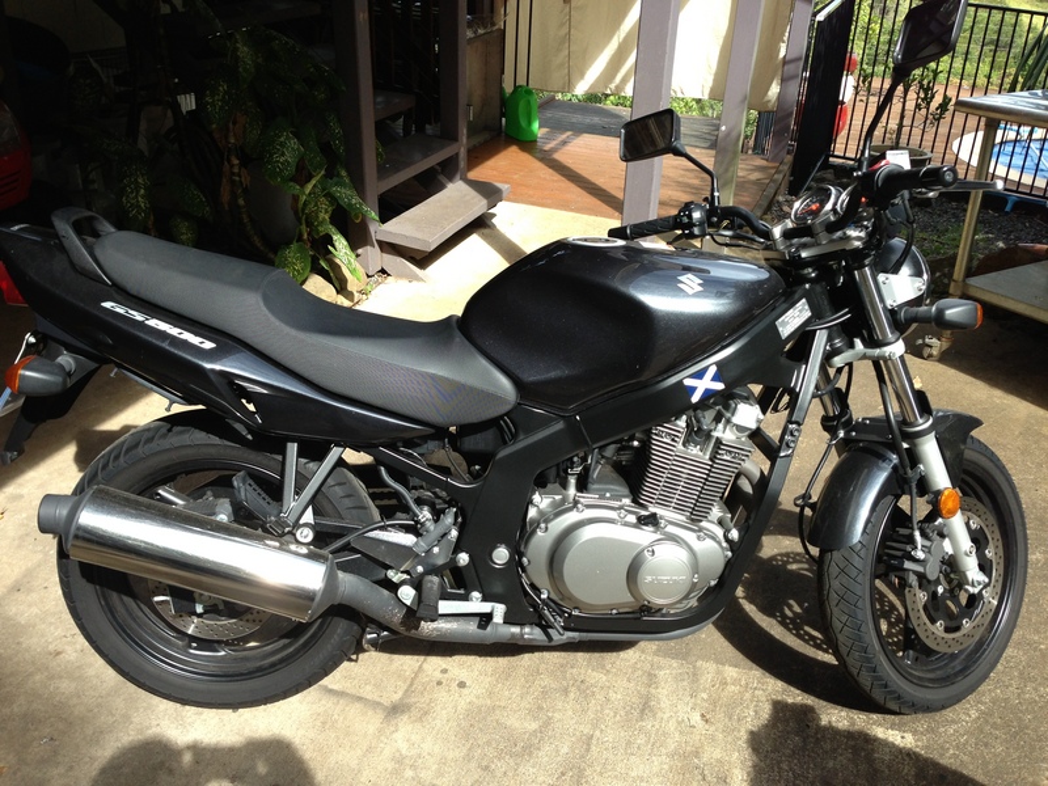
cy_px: 393
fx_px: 999
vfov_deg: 42.9
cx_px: 524
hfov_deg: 55.4
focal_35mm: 33
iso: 64
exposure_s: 1/480
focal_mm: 4.13
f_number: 2.4
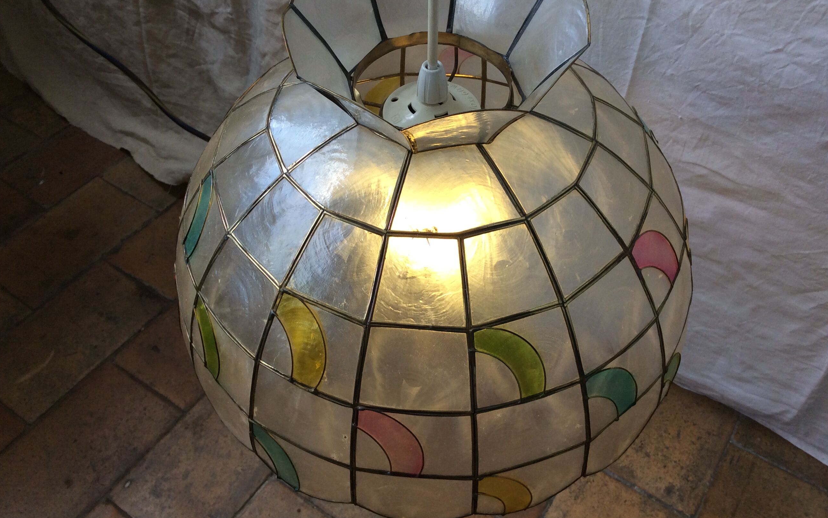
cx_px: 413
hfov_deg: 56.7
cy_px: 242
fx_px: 767
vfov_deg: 37.3
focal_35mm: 34
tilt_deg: -49.1
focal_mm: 3.3
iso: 40
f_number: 2.4
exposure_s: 1/100
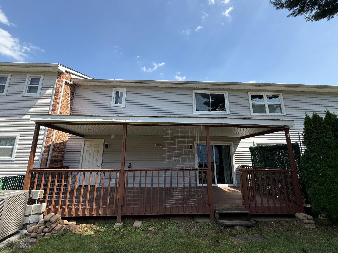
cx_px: 167
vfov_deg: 74.6
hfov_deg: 91.0
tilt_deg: +16.0
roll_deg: -0.6
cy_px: 116
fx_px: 166
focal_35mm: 17
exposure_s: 1/888
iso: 50
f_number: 2.2
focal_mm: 2.22
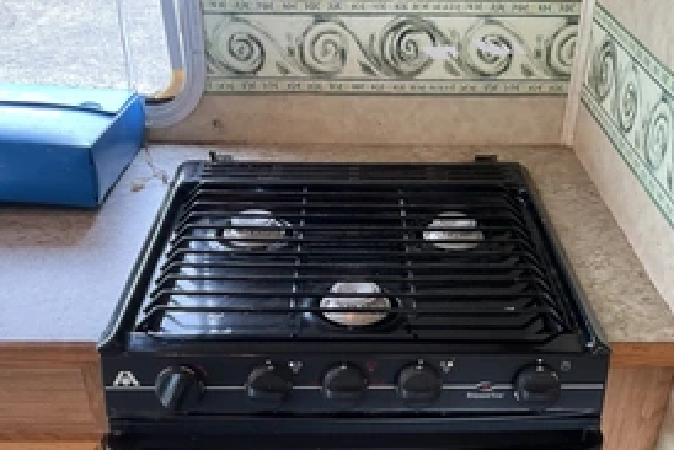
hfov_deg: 44.4
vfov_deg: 29.8
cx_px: 381
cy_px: 364
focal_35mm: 44
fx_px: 824
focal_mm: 3
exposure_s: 1/60
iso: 160
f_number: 1.8
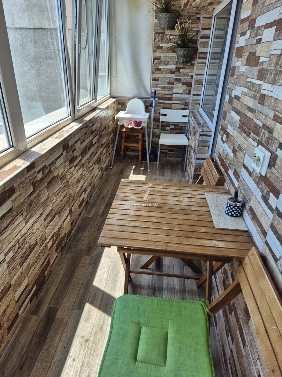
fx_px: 250
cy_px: 188
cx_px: 141
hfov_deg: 58.9
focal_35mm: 23
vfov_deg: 73.9
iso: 25
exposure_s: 1/468
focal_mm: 5.4
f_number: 1.8
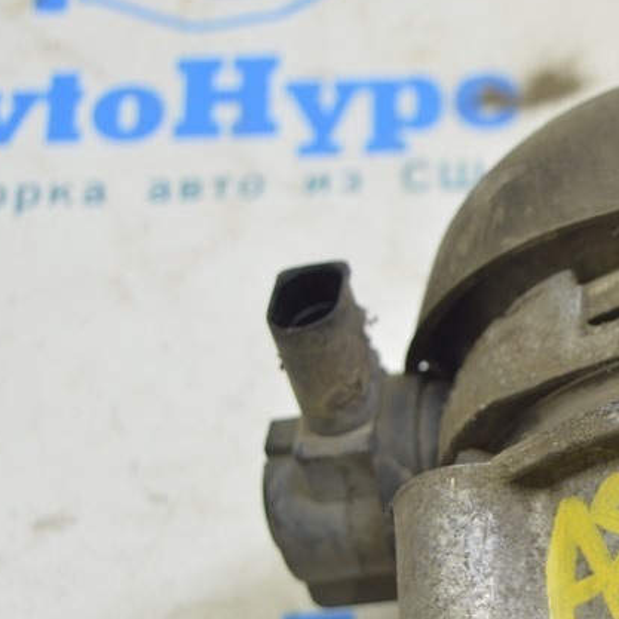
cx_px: 643
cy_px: 461
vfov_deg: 14.6
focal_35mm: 119
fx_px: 2407
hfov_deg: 14.4
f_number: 5.6
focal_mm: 38
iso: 400
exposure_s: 1/20
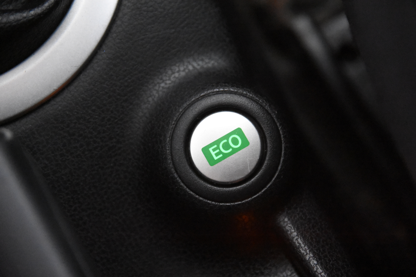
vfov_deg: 13.0
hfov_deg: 19.5
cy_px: 138
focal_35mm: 105
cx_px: 208
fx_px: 1213
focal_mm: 70
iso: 12800
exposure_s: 1/50
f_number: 4
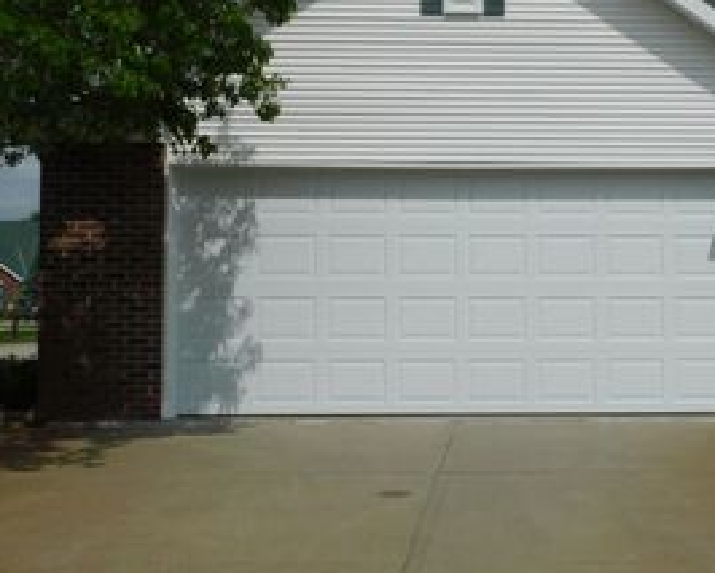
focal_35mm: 66
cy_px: 241
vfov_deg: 23.1
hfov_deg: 27.8
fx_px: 1397
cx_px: 626
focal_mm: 6.3
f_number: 7
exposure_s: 1/1250
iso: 125
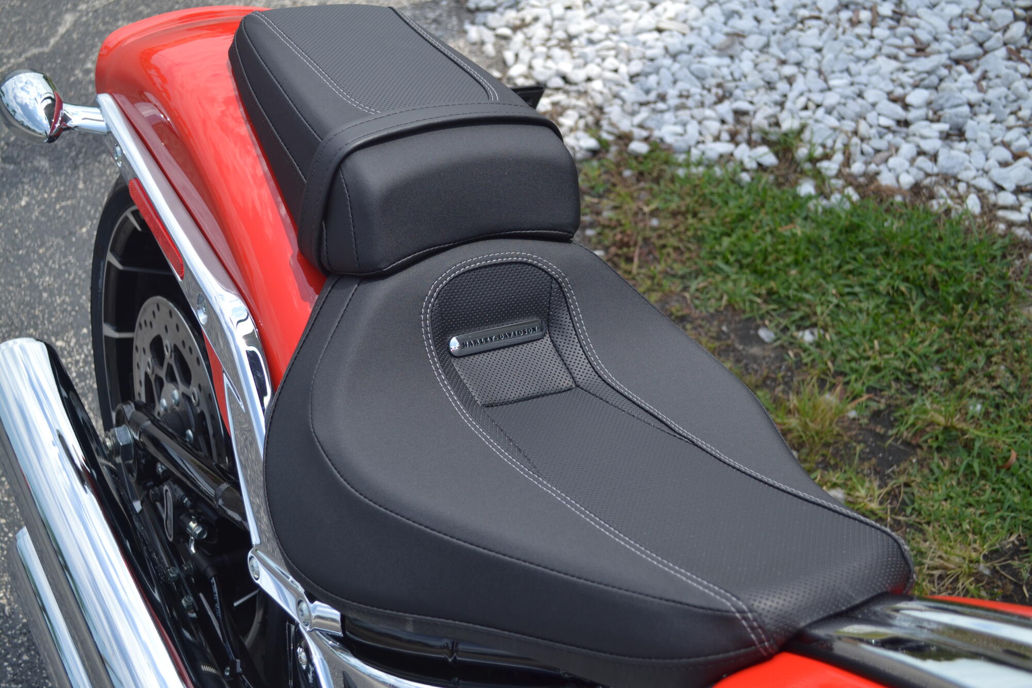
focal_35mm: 45
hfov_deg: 43.6
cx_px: 516
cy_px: 344
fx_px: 1290
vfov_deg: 29.9
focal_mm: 30
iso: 100
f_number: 4.5
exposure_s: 1/400
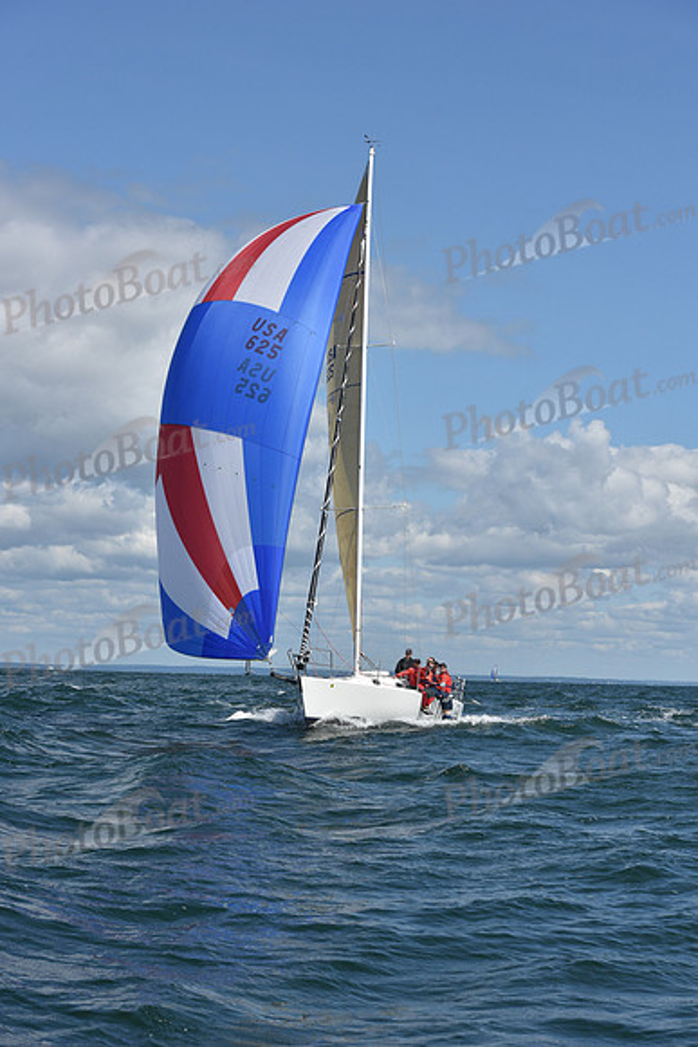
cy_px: 524
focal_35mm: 70
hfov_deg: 19.5
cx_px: 349
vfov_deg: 28.8
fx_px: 2034
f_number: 9
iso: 250
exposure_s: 1/1250
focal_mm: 70
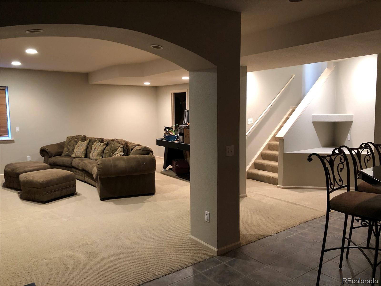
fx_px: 308
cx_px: 190
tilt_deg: -6.1
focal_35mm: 28
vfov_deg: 49.7
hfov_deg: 63.4
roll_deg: +0.6
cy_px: 143
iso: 100
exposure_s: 1/11
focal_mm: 4
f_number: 1.8
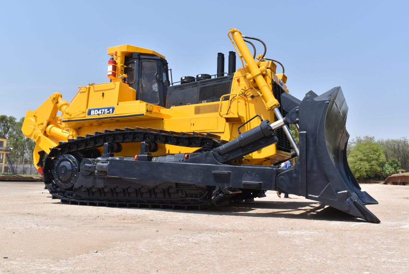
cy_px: 137
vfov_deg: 41.8
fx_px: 358
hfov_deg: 59.5
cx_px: 204
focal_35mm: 32
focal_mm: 21
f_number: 16
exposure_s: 1/125
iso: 100
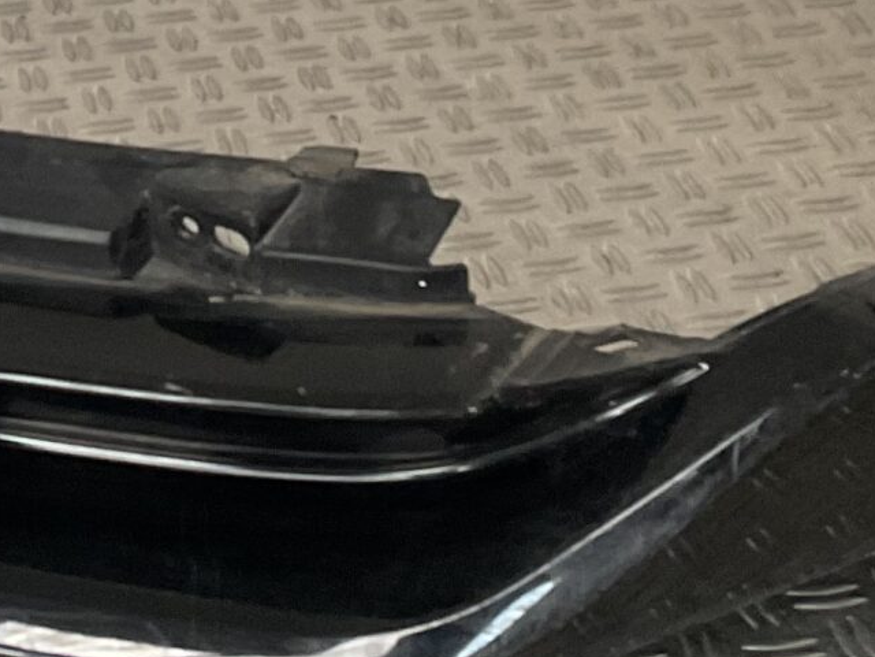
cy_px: 18
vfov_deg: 12.6
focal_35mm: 116
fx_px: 2932
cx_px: 51
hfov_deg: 16.7
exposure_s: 1/60
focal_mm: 3
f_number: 1.8
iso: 80
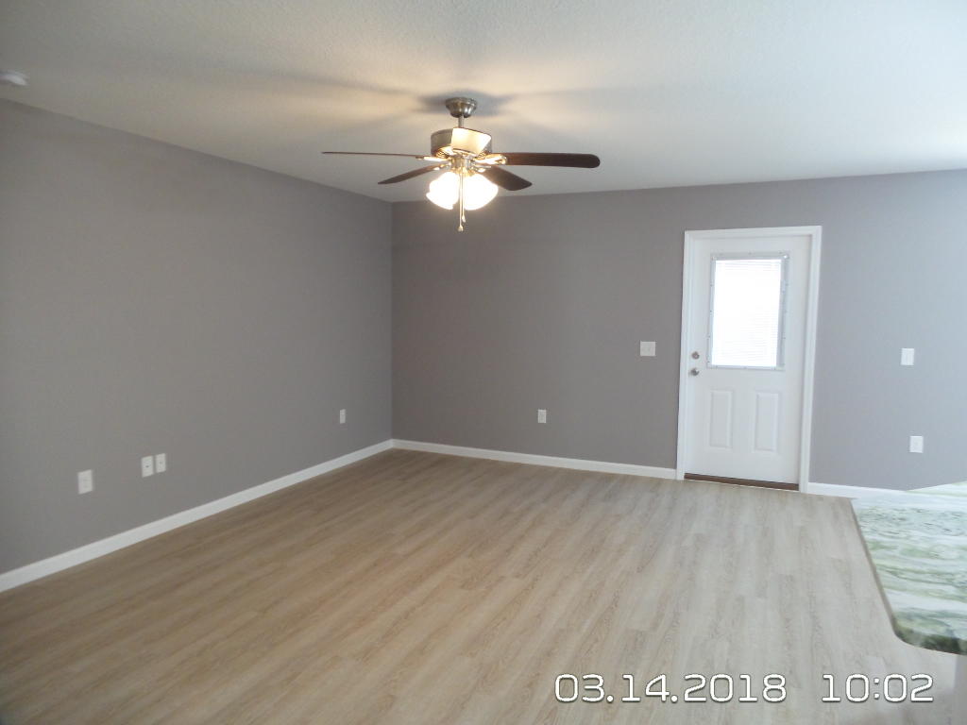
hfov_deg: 73.9
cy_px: 362
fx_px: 643
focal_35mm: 23
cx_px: 484
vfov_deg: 58.9
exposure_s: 1/30
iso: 400
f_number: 2.8
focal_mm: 4.1
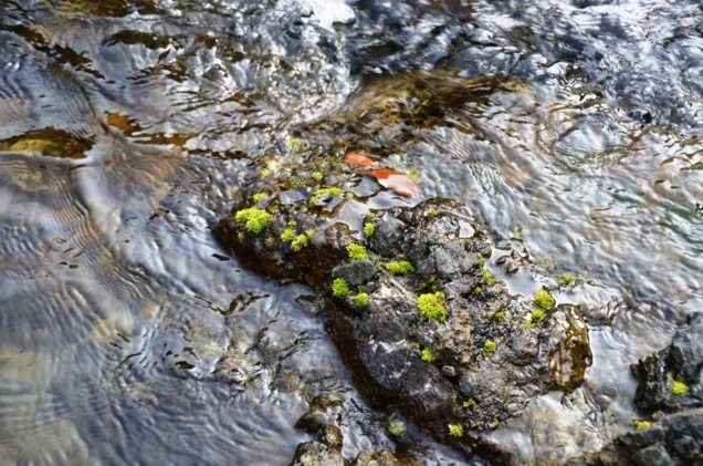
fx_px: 1227
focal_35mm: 63
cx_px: 352
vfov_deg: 21.5
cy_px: 233
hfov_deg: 32.0
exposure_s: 1/125
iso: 220
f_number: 5.6
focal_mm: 42
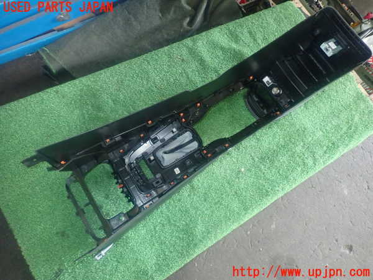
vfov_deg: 54.9
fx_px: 269
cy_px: 140
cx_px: 186
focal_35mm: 25
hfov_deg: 69.4
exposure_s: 1/30
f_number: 2
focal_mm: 4.5
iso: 400
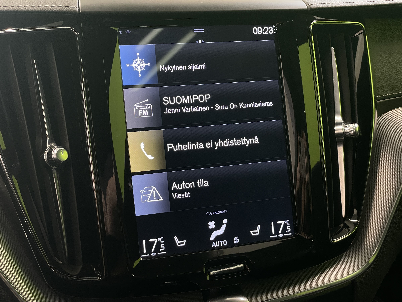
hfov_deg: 36.8
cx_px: 201
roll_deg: -2.6
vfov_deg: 28.0
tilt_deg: -20.5
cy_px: 151
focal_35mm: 52
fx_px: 604
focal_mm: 6
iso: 160
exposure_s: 1/50
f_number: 2
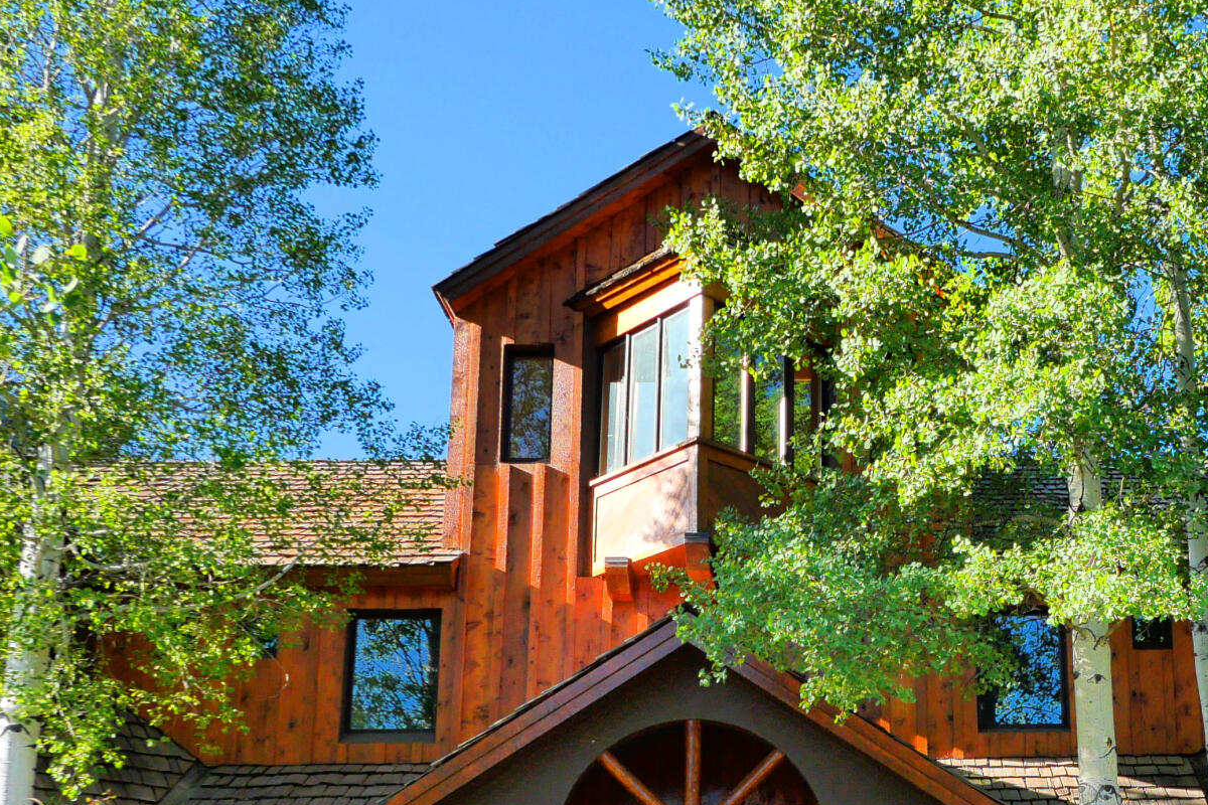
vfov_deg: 29.0
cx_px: 955
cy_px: 678
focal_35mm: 45
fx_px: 1510
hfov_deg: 41.8
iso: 800
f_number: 4
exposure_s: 1/500
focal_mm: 9
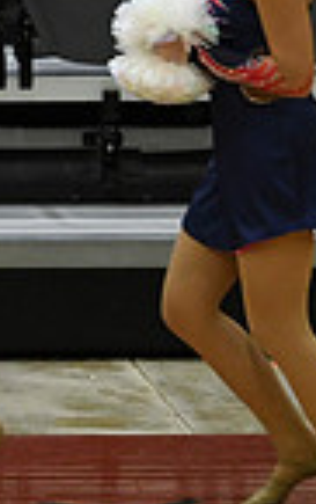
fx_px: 11279
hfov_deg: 1.6
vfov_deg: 2.6
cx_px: -604
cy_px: 103
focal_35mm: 821
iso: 4000
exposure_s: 1/500
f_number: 4
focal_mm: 135
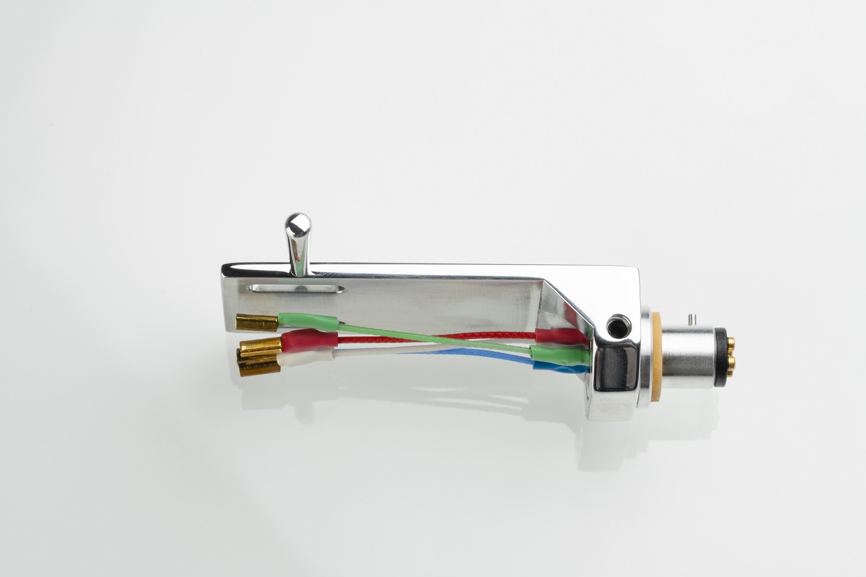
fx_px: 2525
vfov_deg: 13.0
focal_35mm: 105
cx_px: 433
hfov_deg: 19.5
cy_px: 288
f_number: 29
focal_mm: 105
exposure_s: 1/125
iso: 64
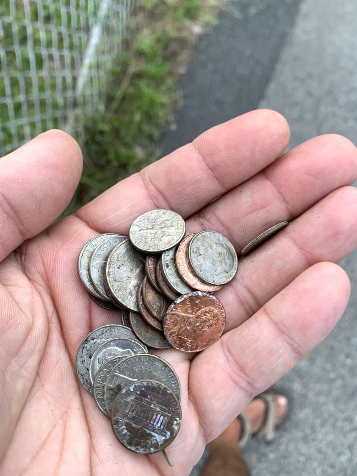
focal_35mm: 26
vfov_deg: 67.3
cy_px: 238
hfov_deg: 53.1
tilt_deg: -72.4
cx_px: 178
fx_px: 358
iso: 100
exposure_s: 1/60
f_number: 1.8
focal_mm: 4.25
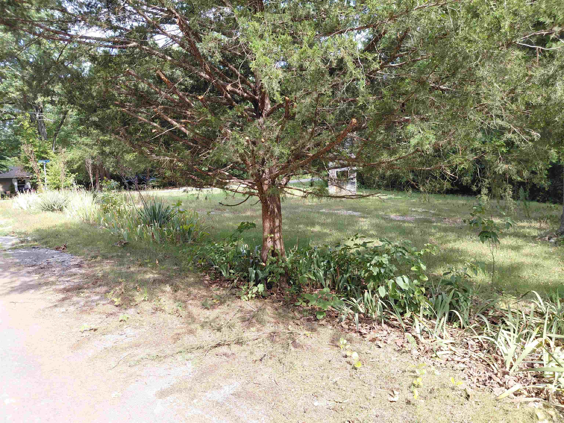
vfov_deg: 54.9
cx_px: 282
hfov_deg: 69.4
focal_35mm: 25
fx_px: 407
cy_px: 212
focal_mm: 4.69
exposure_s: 1/380
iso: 50
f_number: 1.8
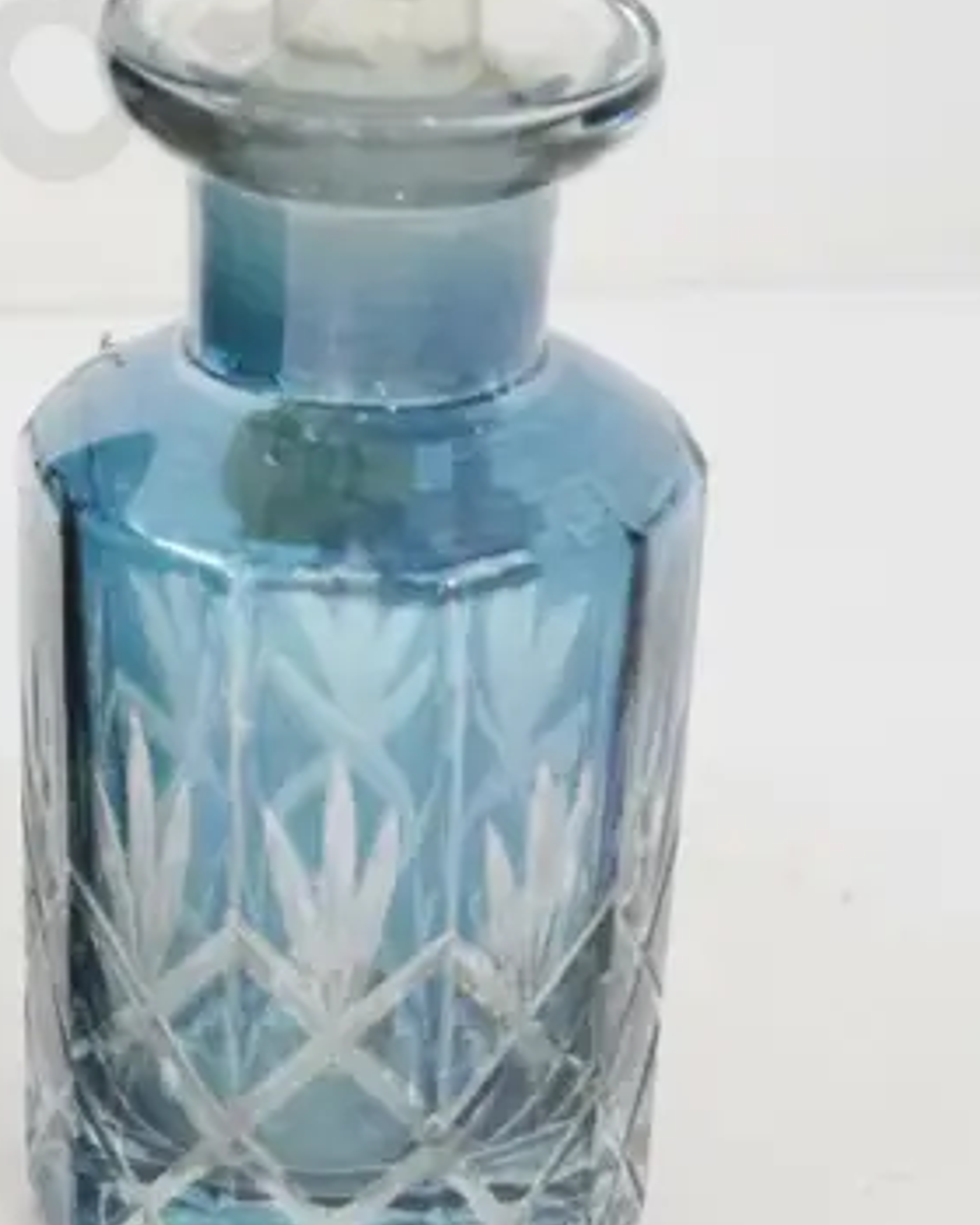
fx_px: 5801
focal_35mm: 160
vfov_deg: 12.0
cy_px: 382
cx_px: -346
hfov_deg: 9.5
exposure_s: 1/100
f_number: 5
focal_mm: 28
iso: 3200
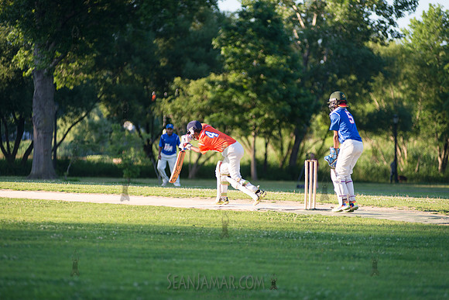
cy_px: 150
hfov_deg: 10.3
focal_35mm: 200
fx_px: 2495
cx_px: 224
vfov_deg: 6.9
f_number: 2.8
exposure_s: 1/1600
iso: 400
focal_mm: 200
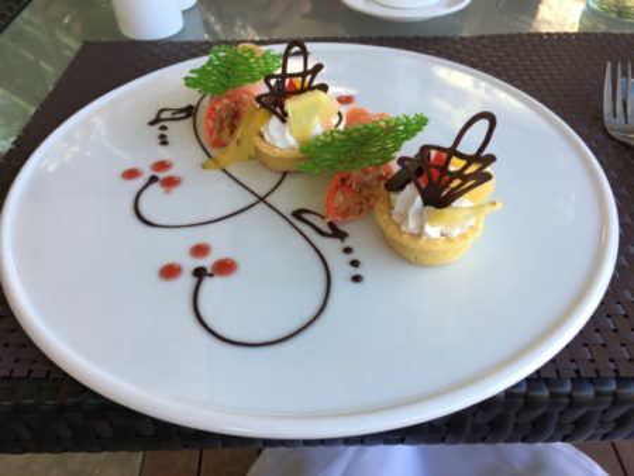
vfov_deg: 48.3
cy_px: 238
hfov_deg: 61.6
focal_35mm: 29
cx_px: 317
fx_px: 531
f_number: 2.2
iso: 32
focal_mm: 4.15
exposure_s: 1/100
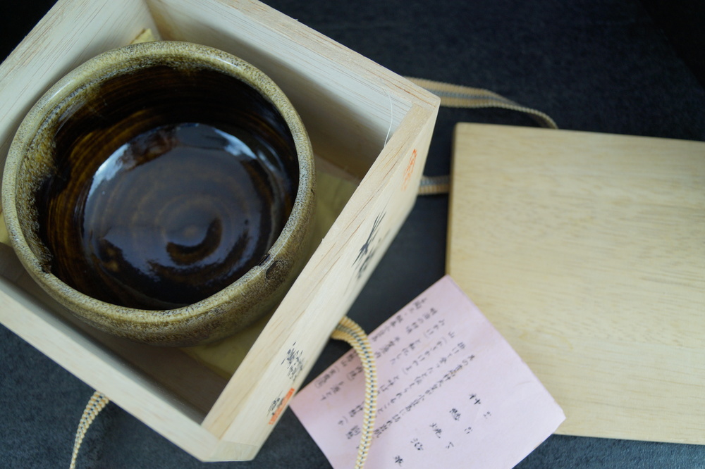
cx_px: 352
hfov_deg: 53.1
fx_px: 705
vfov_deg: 36.8
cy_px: 234
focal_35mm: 36
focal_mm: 24
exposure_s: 1/60
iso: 320
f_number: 4
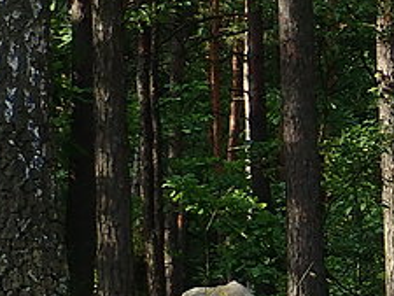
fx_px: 3872
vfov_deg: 4.4
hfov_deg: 5.7
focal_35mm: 340
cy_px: 328
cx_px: 709
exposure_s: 1/125
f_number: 4.5
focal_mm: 15.41
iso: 100
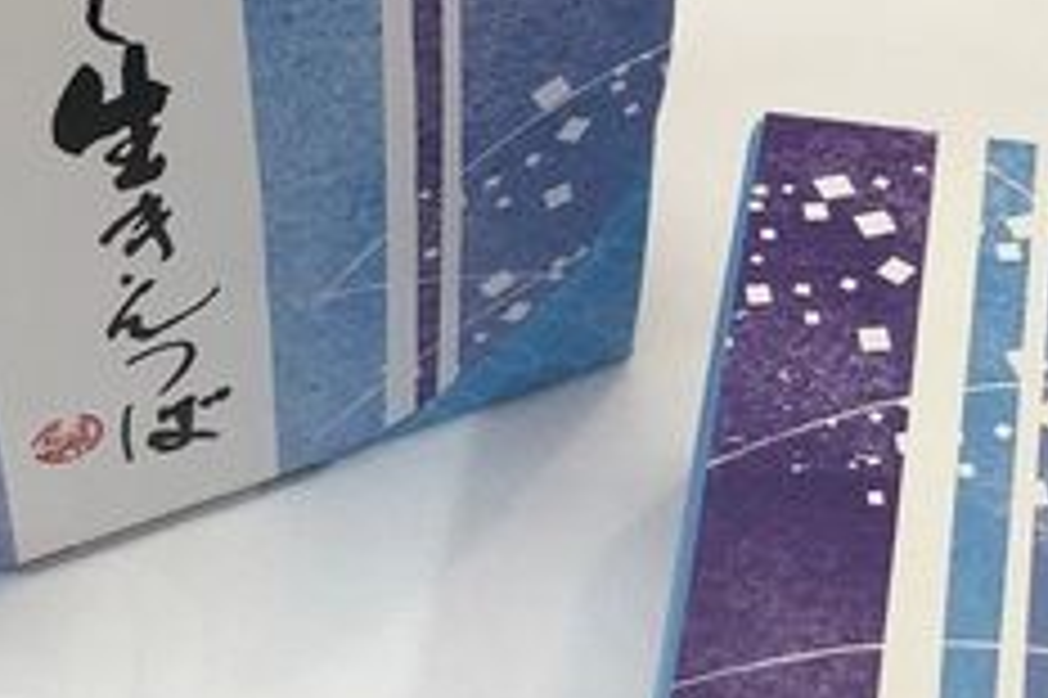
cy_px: 403
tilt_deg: -50.2
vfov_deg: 13.4
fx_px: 2967
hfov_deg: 20.0
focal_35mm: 102
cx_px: 596
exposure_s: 1/40
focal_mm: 4
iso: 20
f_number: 1.8
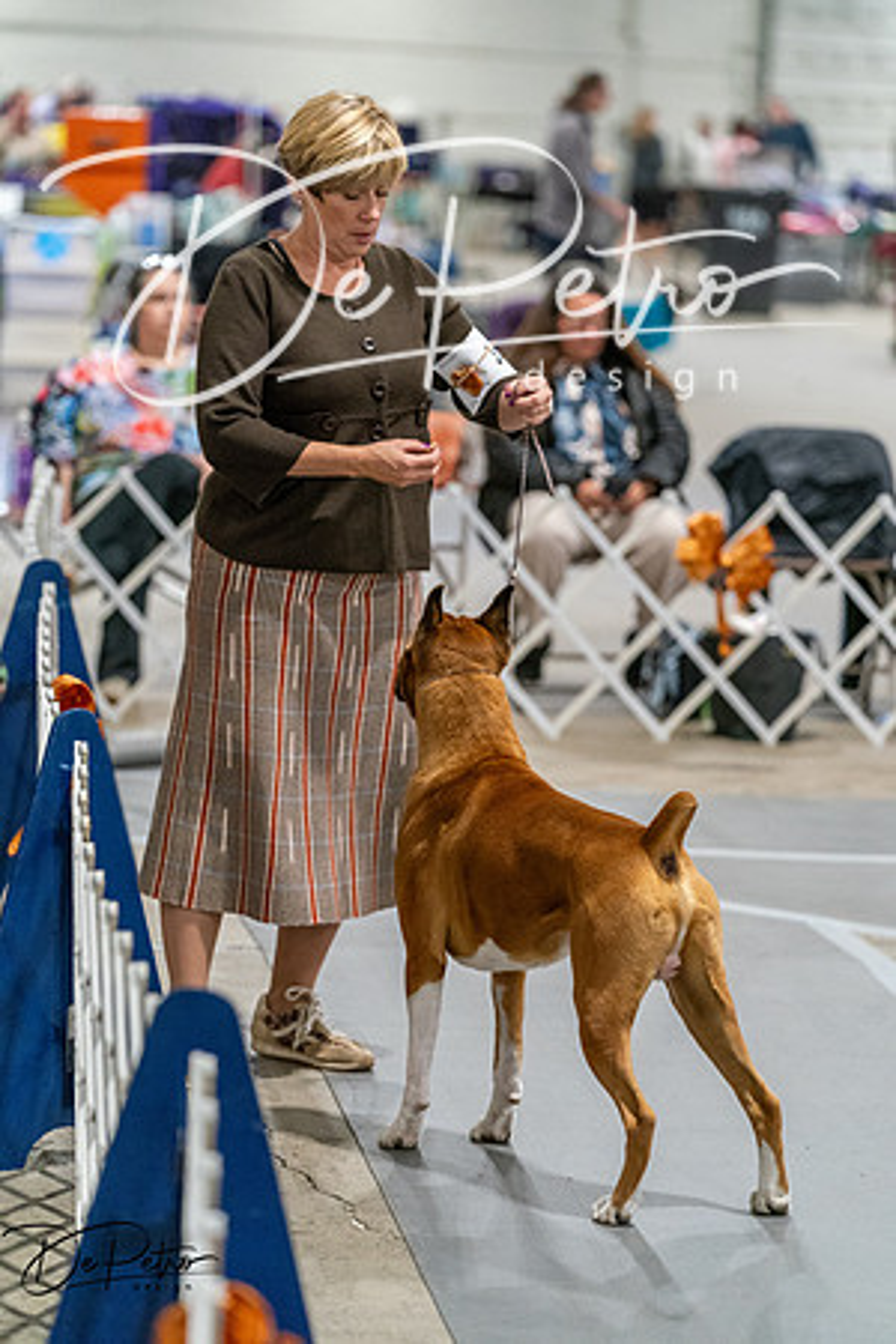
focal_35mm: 156
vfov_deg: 13.2
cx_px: 448
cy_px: 672
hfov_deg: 8.8
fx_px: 5824
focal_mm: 156
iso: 6400
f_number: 3.5
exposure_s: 1/250
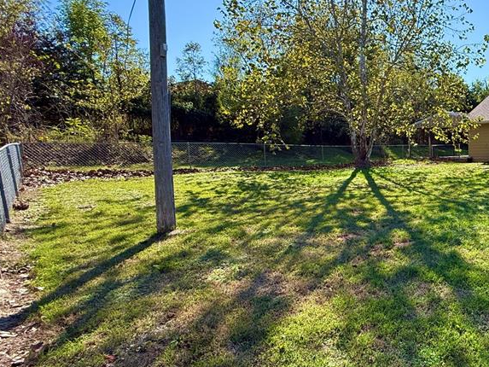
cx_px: 425
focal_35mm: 25
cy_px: 191
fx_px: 353
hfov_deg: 60.5
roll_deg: +0.7
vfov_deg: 54.9
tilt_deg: -7.5
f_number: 2.2
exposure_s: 1/751
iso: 64
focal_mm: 2.22
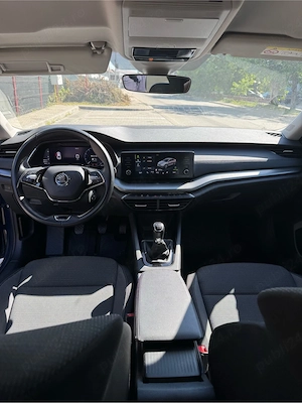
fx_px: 279
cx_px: 151
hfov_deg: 56.8
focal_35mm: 24
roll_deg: -4.0
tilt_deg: -23.4
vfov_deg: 71.6
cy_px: 202
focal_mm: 6.76
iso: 80
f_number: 1.78
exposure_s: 1/572
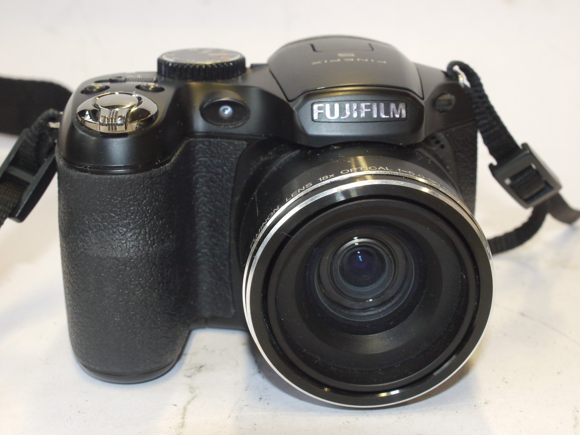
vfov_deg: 24.4
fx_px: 1005
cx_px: 290
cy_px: 218
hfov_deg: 32.2
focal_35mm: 60
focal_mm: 30
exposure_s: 1/30
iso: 800
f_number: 9
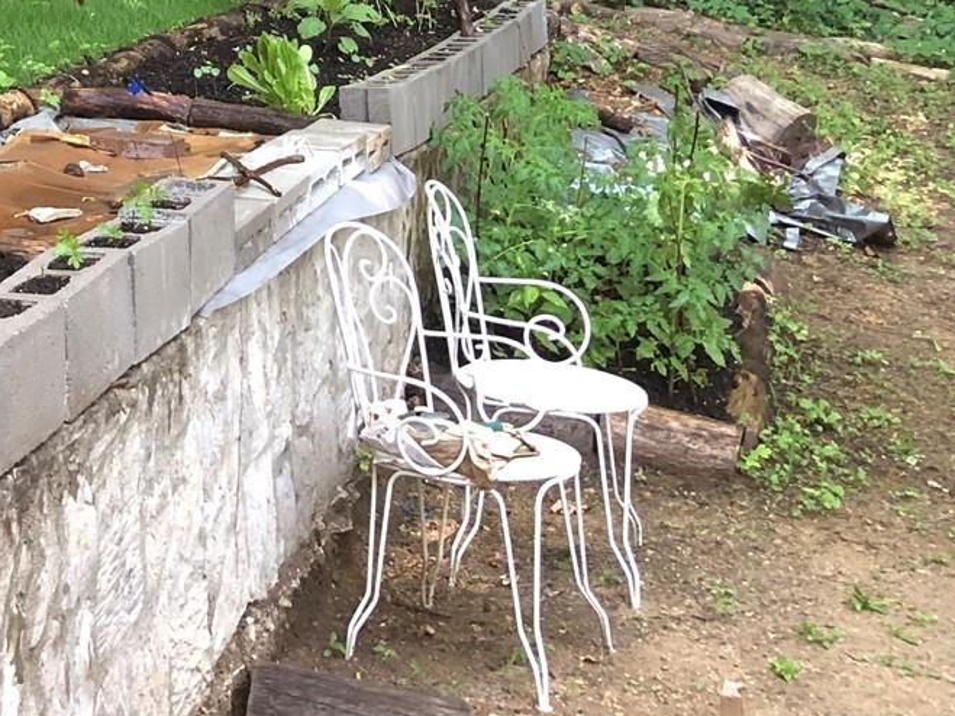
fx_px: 2400
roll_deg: -0.5
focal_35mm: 87
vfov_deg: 15.8
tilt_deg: +4.6
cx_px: -187
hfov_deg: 21.0
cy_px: -313
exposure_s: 1/30
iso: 32
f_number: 1.8
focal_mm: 3.99
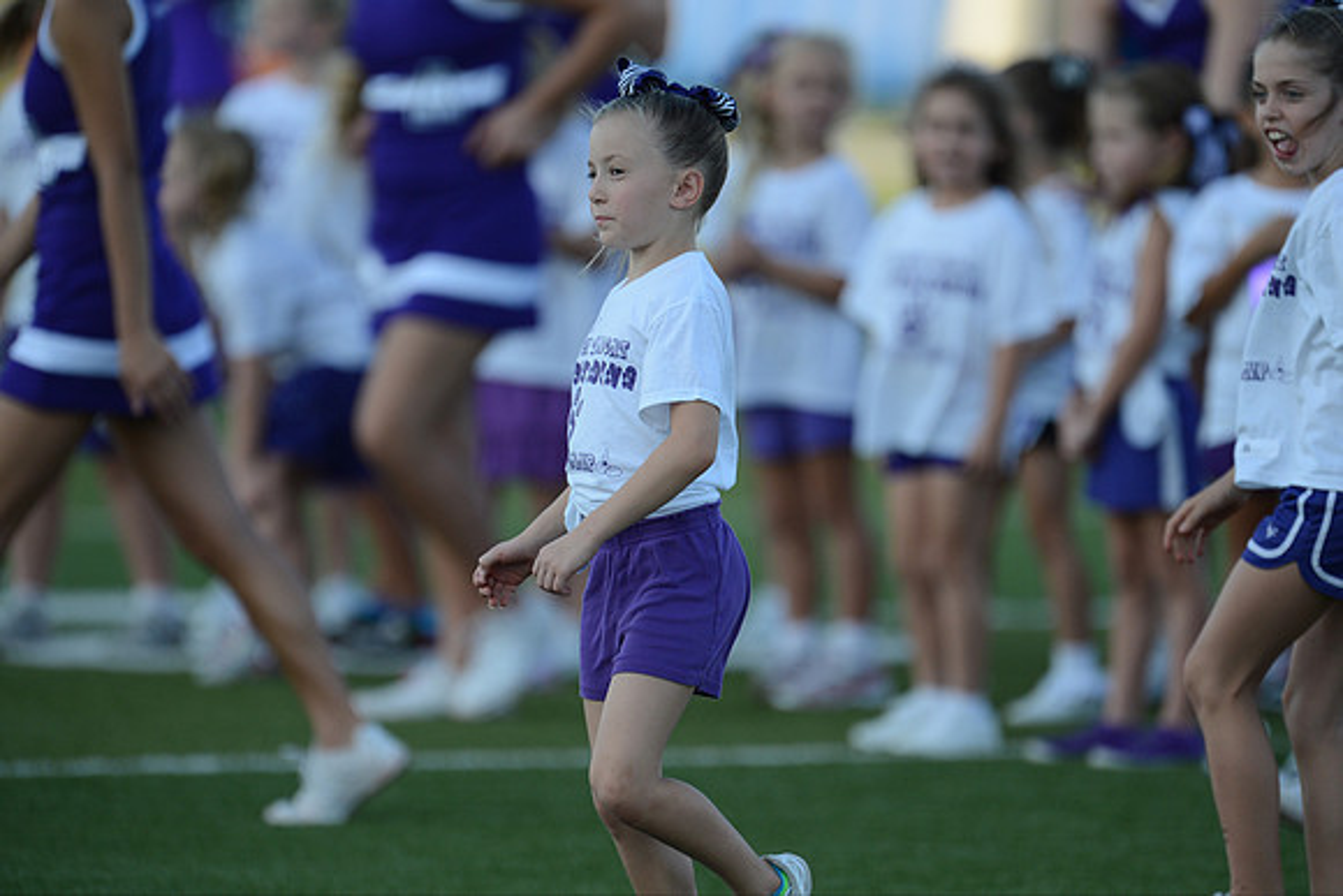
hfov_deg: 3.7
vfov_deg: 2.5
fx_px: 20522
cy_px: 448
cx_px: 672
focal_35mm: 550
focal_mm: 550
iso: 800
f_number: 4
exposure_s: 1/1600
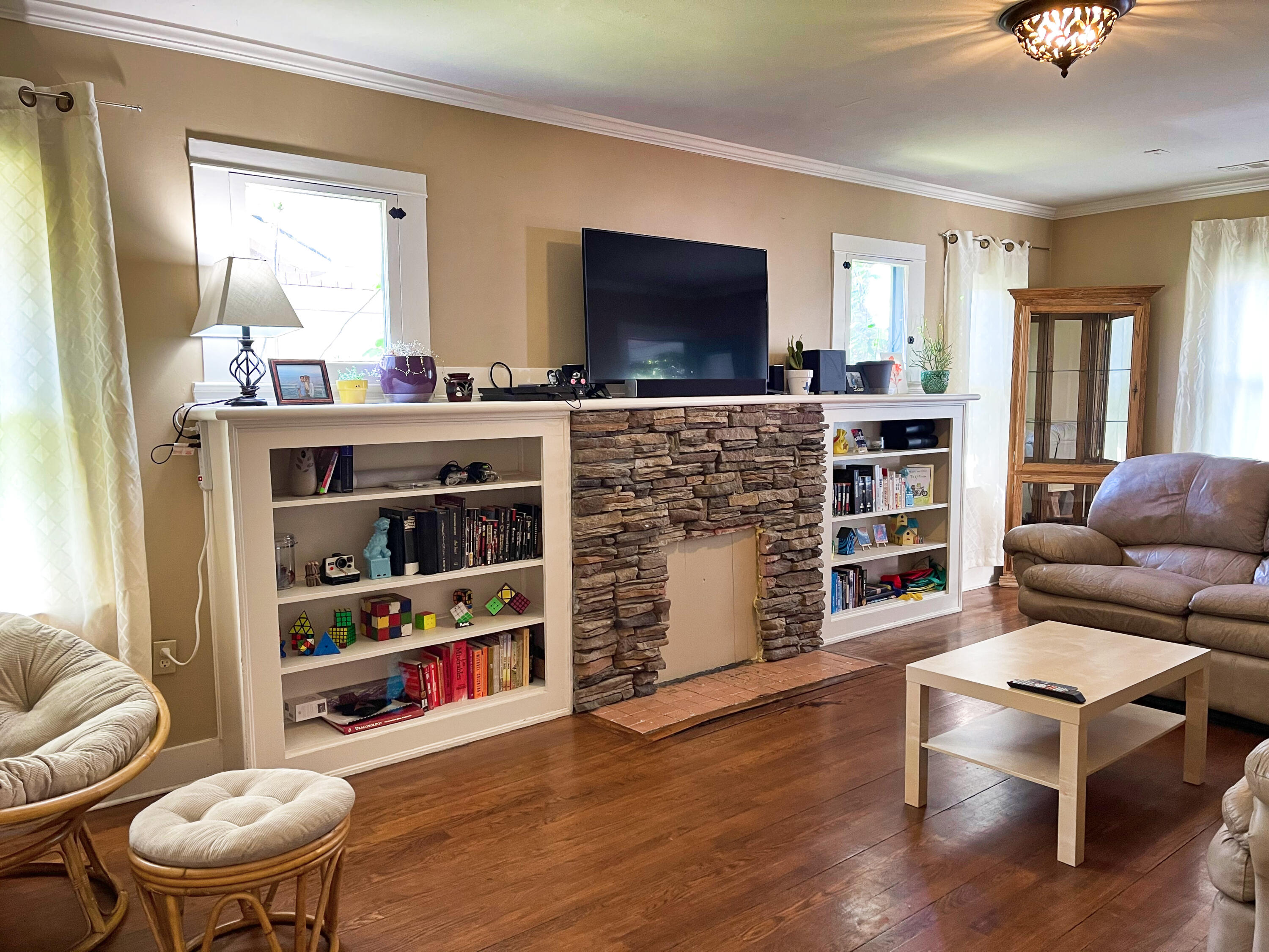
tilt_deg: -5.8
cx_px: 634
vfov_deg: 53.1
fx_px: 953
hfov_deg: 67.3
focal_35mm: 26
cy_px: 476
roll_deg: +0.3
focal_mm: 5.1
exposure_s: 1/60
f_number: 1.6
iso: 250
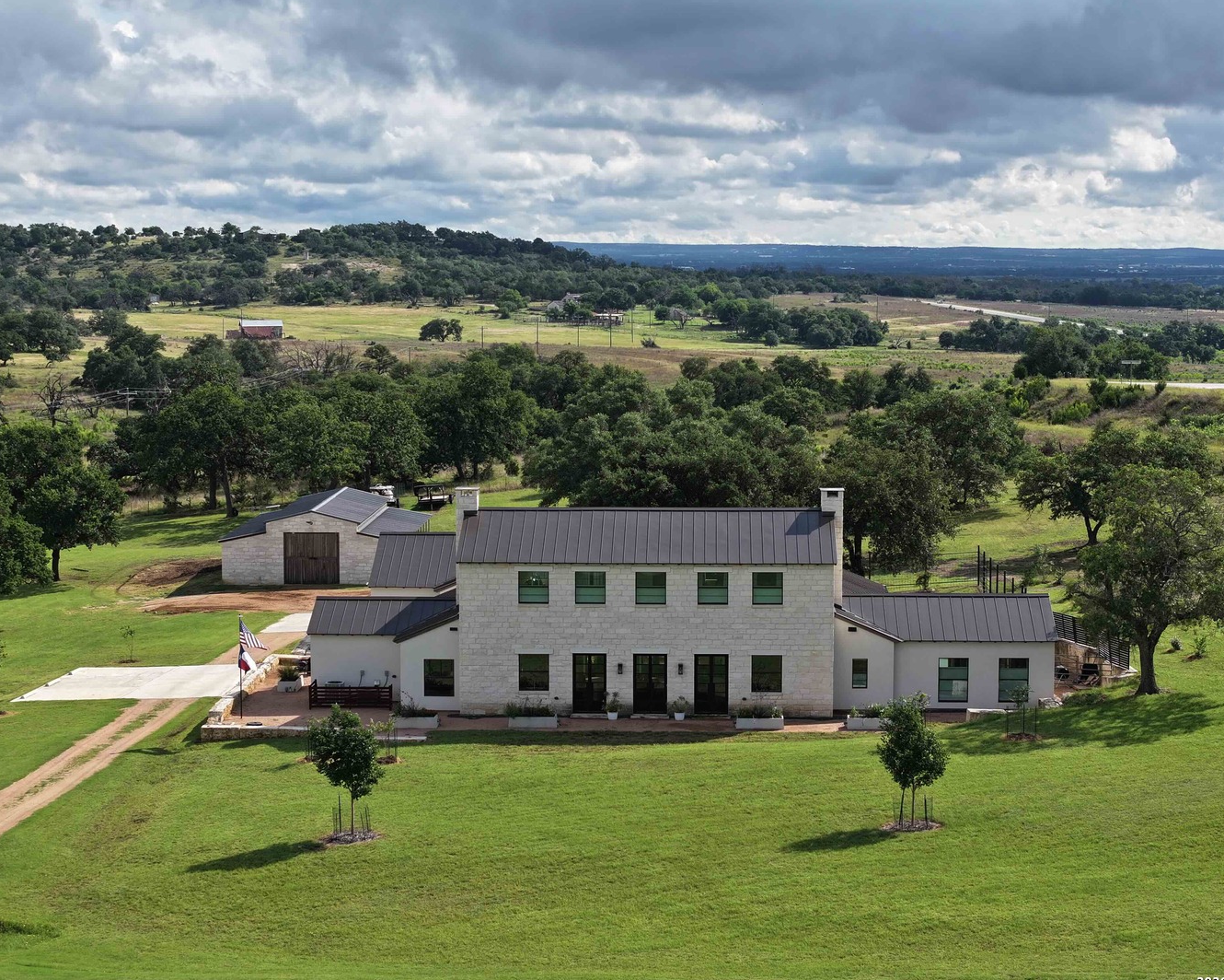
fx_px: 2681
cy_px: 492
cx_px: 631
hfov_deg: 25.7
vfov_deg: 20.7
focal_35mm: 74
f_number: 2.8
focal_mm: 19.35
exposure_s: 1/1000
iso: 100
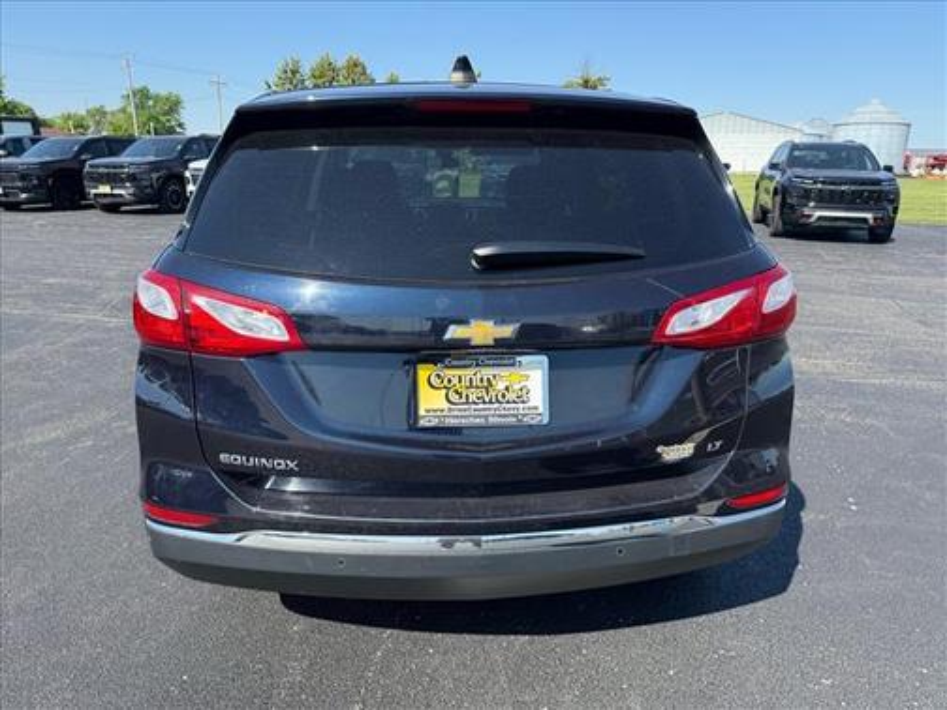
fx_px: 657
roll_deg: -3.6
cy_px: 355
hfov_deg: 71.6
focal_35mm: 24
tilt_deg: -12.7
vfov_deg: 56.8
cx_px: 474
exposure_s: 1/2110
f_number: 1.78
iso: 100
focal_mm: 6.76
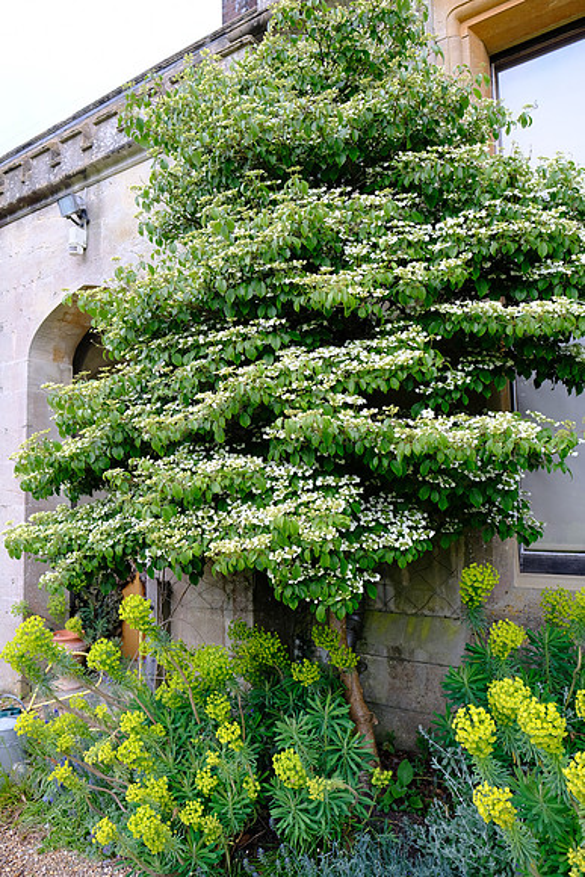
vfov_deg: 73.7
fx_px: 585
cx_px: 292
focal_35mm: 24
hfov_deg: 53.2
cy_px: 438
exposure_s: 1/180
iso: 400
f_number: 3.2
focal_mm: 16
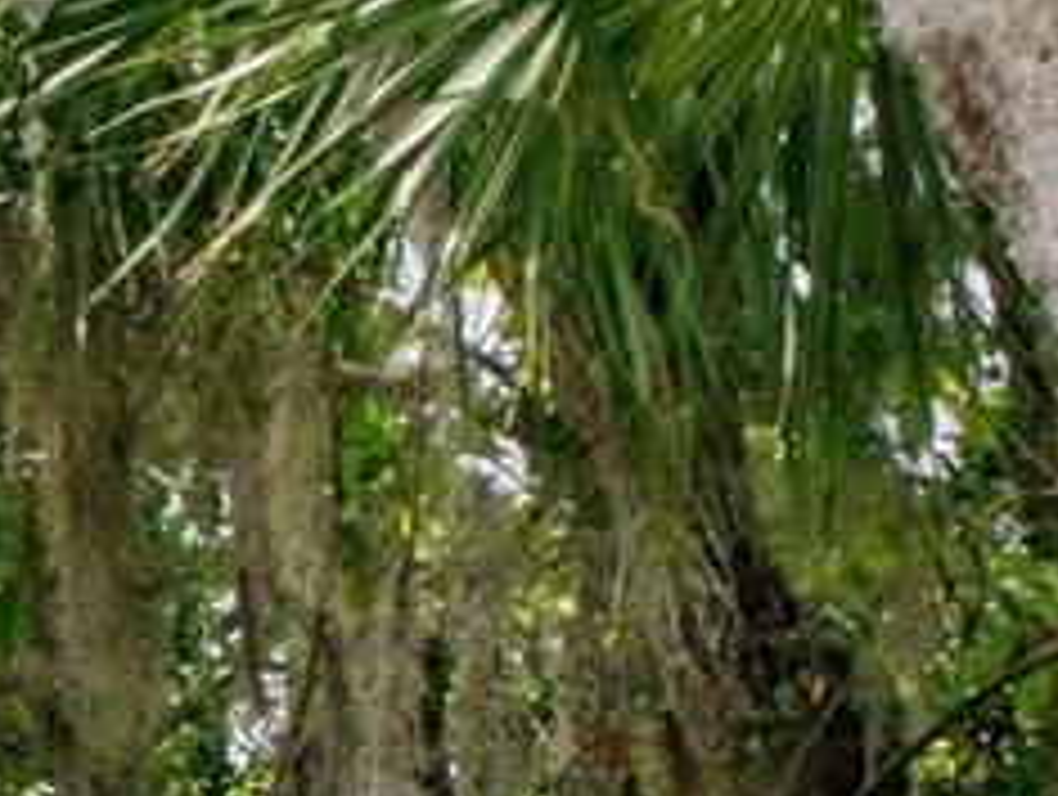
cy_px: 2473
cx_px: -2472
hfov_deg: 3.4
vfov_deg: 2.6
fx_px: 17448
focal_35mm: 570
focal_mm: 42
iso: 200
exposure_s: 1/200
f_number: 8
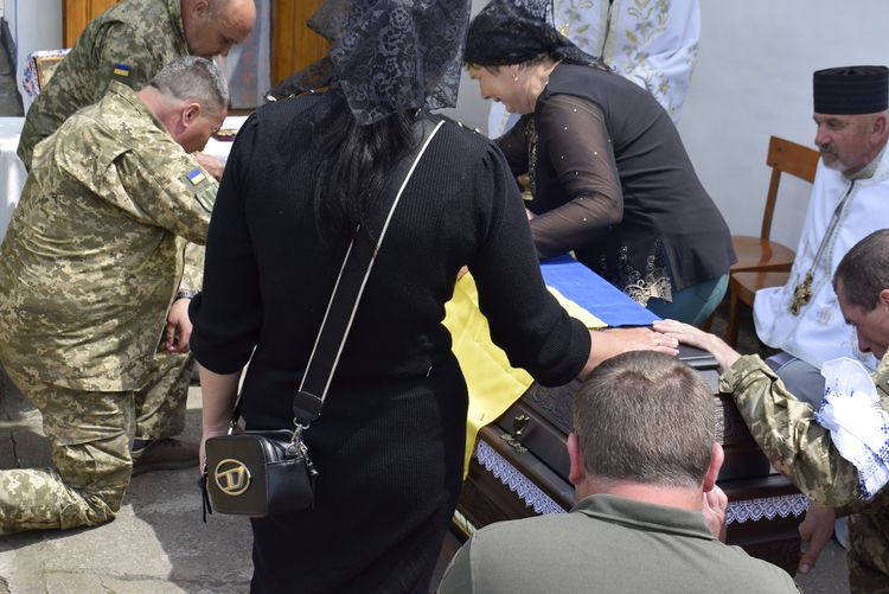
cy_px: 297
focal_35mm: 52
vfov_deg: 25.8
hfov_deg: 37.8
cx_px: 444
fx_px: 1297
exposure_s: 1/320
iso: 200
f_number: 9
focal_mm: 35
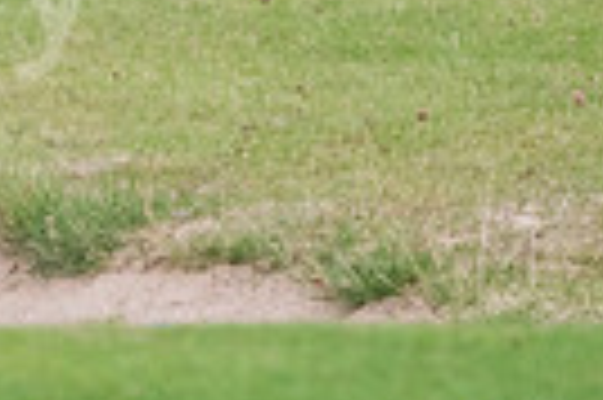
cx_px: -468
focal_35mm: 2016
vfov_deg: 0.7
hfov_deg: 1.0
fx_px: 33727
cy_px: -245
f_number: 5.6
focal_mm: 310
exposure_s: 1/1600
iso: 1250
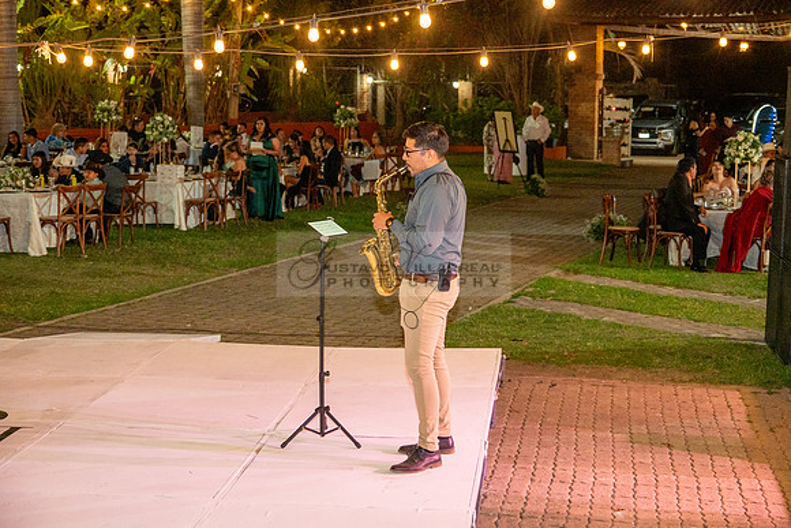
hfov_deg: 36.2
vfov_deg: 24.6
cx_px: 396
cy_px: 264
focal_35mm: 55
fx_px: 1209
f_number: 5.6
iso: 2000
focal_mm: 55
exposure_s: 1/100
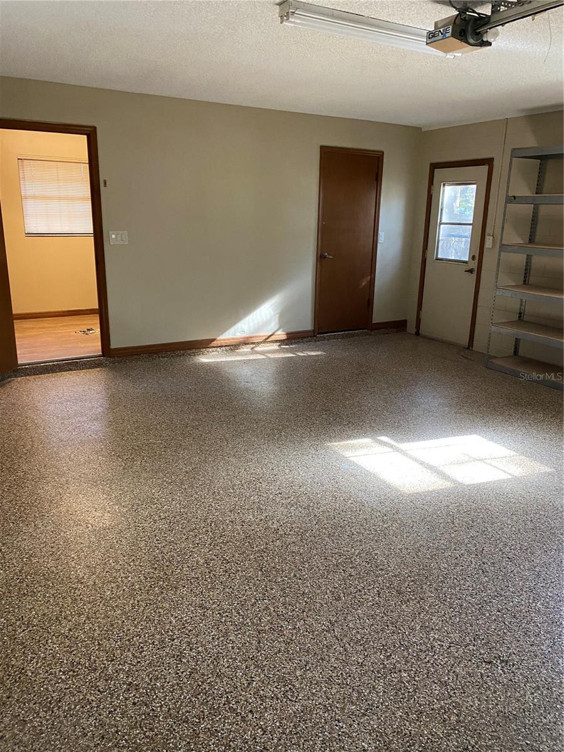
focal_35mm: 26
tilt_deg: -15.7
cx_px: 282
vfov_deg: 67.3
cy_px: 376
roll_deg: -1.4
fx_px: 565
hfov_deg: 53.1
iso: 400
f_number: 1.8
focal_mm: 4.25
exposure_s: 1/60
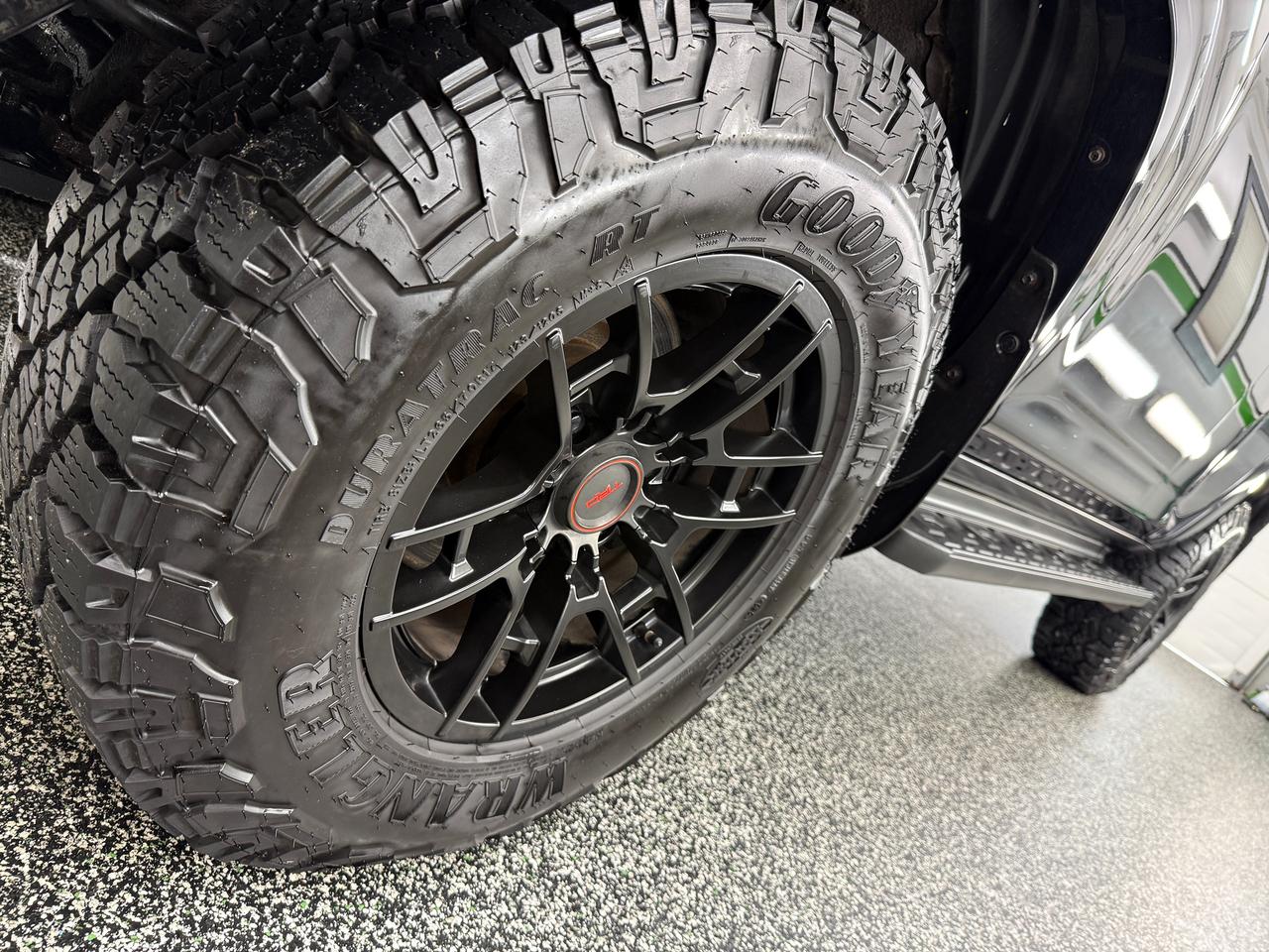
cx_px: 634
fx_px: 880
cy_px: 476
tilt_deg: -13.5
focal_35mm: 24
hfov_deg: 71.6
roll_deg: -32.9
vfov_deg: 56.8
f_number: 1.78
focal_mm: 6.76
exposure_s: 1/60
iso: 160
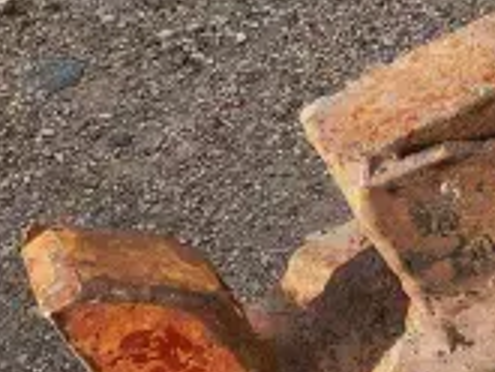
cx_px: 1284
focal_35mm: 134
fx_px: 1918
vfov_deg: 11.0
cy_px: -3
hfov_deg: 11.4
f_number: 1.8
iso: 12
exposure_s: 1/474
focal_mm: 6.4
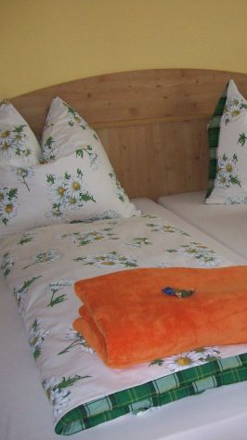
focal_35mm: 53
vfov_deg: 39.2
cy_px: 218
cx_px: 259
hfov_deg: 21.6
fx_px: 618
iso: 200
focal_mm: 6
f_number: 2.7
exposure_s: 1/64
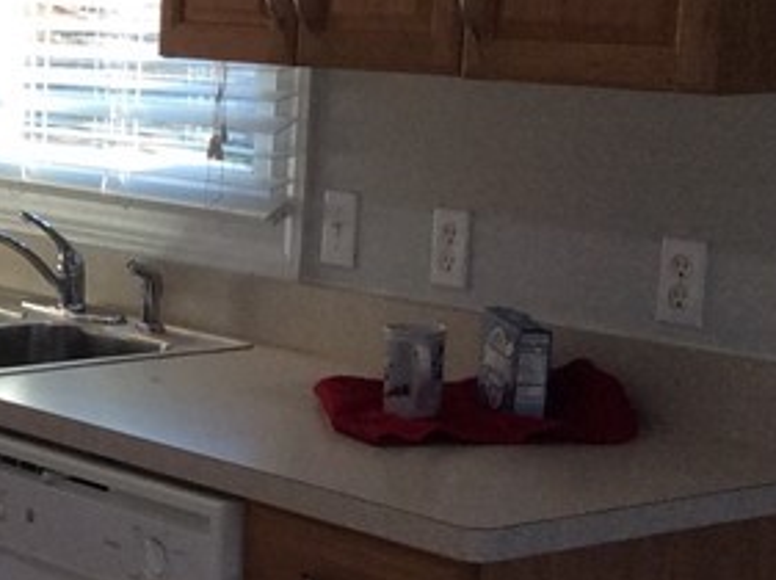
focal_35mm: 117
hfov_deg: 15.7
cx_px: -340
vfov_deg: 12.6
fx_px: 2619
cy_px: 428
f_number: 2.4
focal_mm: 3.3
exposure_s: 1/120
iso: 64
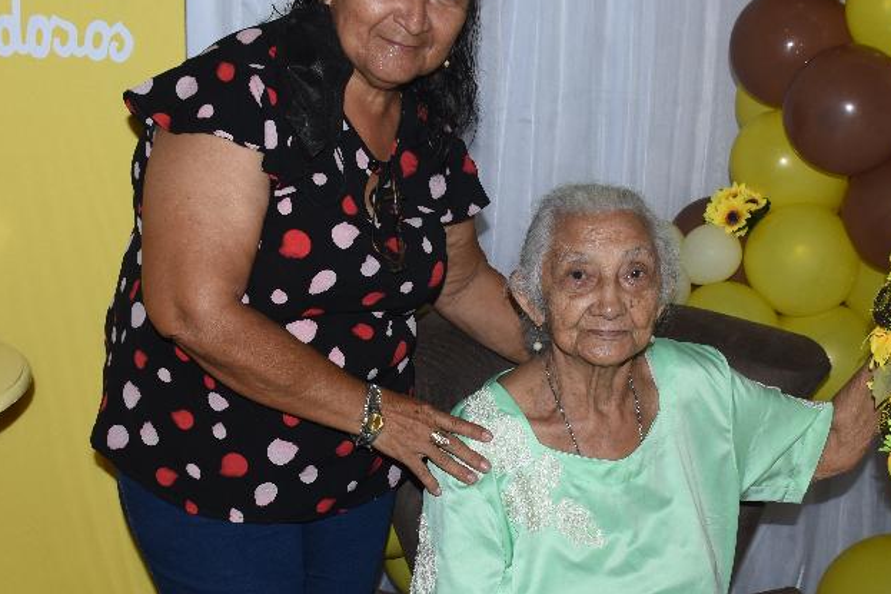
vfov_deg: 25.8
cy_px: 412
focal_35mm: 52
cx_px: 462
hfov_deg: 38.2
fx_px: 1287
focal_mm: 18
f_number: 6.3
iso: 320
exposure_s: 1/100
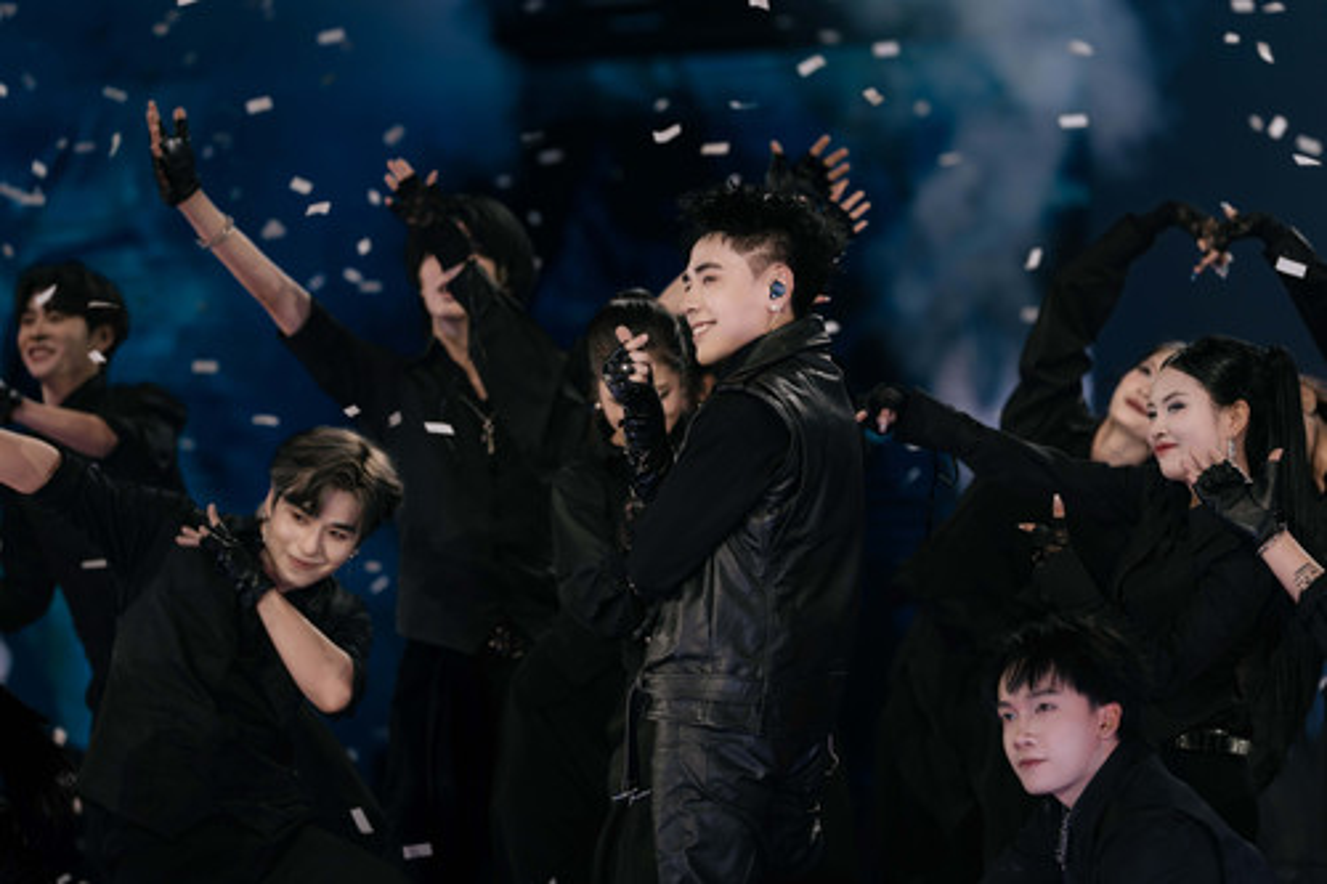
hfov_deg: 10.9
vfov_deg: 7.3
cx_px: 664
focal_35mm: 188
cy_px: 442
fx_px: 6935
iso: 500
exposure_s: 1/400
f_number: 3.5
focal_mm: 188.2
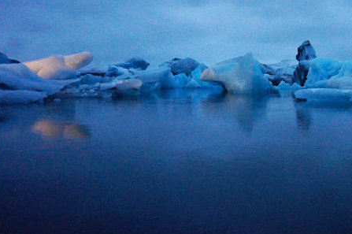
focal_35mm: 43
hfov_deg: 42.3
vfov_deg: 30.8
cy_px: 71
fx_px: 420
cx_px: 307
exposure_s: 1/10
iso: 3200
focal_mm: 16
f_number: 3.5
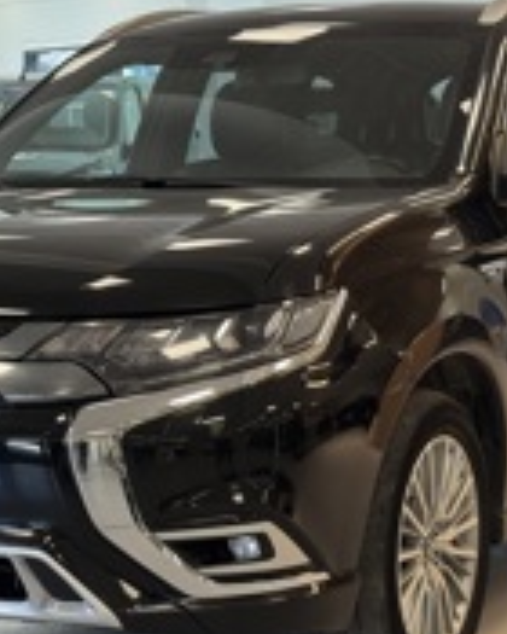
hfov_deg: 14.4
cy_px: 362
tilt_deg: -5.9
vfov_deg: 17.9
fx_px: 2007
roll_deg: +1.3
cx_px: 196
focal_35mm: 107
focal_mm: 6.76
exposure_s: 1/100
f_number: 1.78
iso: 50
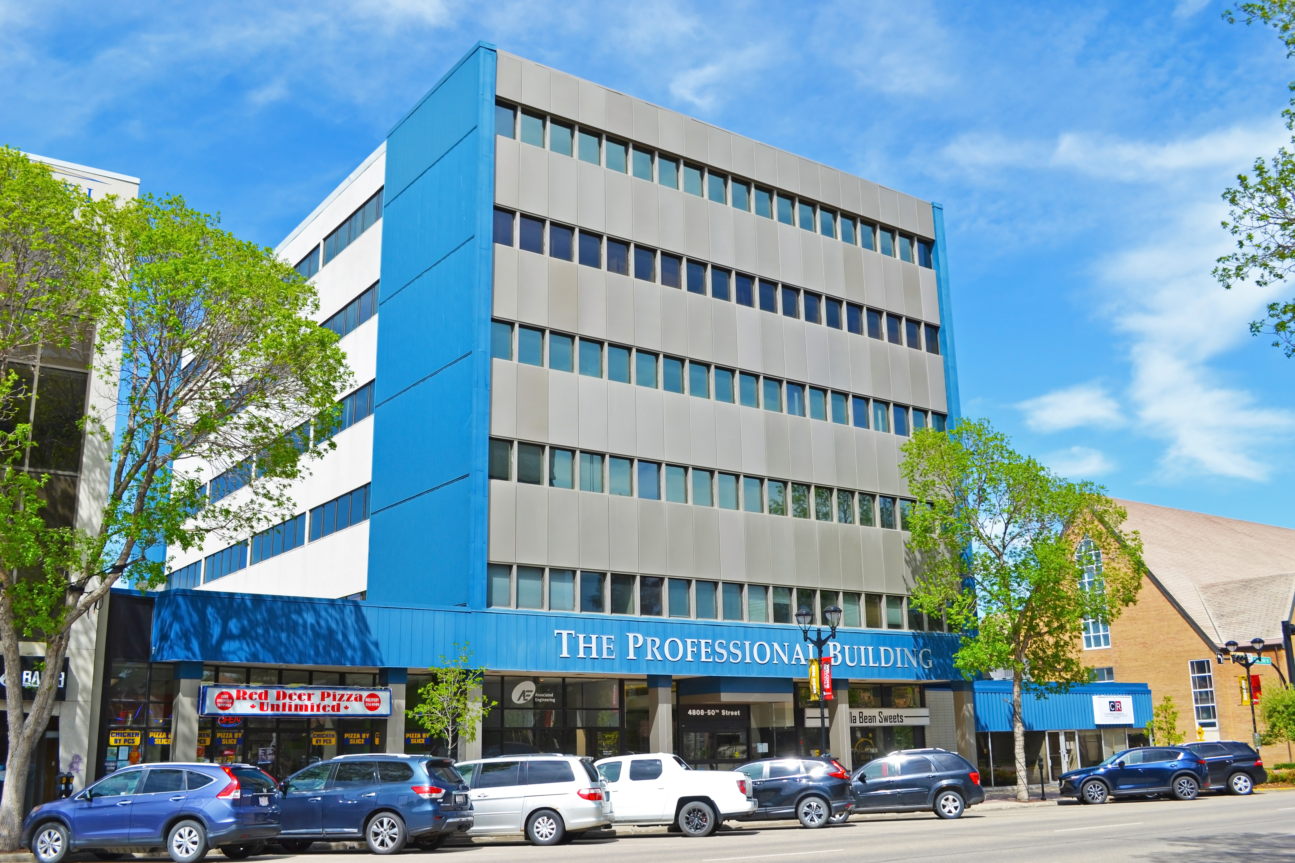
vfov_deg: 40.0
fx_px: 1187
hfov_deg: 57.2
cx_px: 648
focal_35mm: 33
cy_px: 432
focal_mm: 22
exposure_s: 1/320
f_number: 9
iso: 100
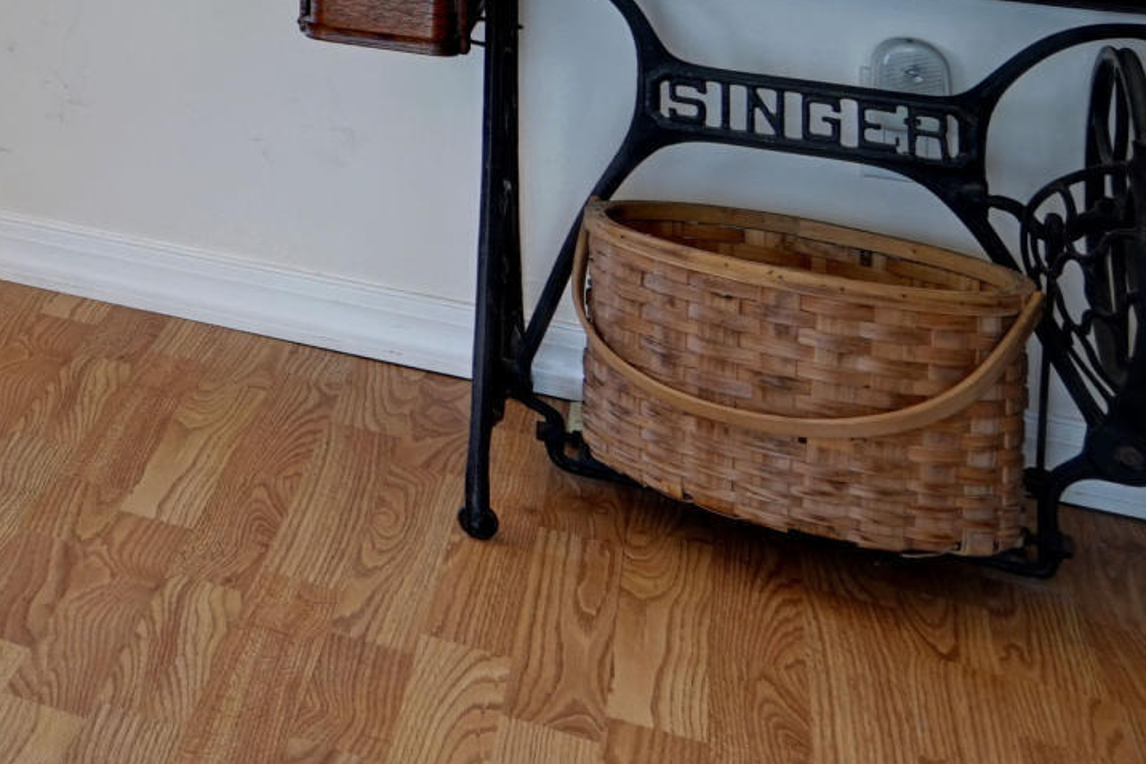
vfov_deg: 17.6
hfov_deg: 19.4
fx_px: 2132
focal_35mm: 67
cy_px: -473
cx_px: -1076
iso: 250
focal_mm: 16
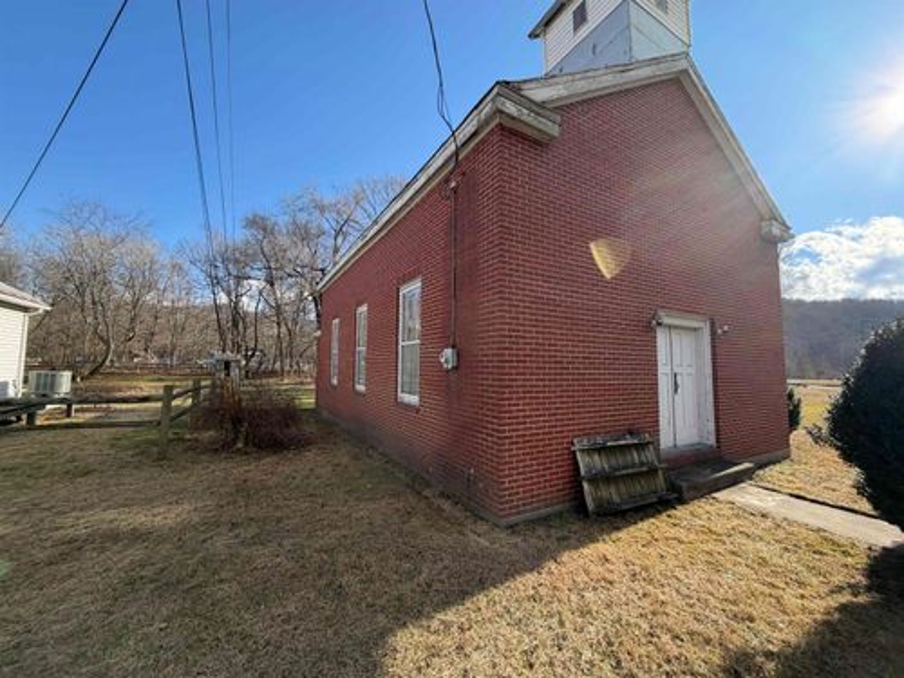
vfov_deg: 85.7
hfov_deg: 102.1
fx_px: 366
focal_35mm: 14
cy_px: 339
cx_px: 452
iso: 40
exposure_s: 1/564
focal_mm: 2.22
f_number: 2.2
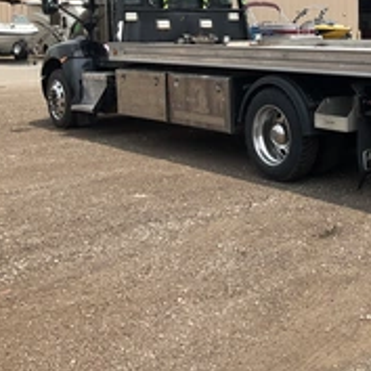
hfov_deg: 27.8
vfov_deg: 28.8
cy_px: 67
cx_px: 373
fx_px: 703
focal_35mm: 58
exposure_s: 1/2427
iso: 25
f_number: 1.8
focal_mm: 3
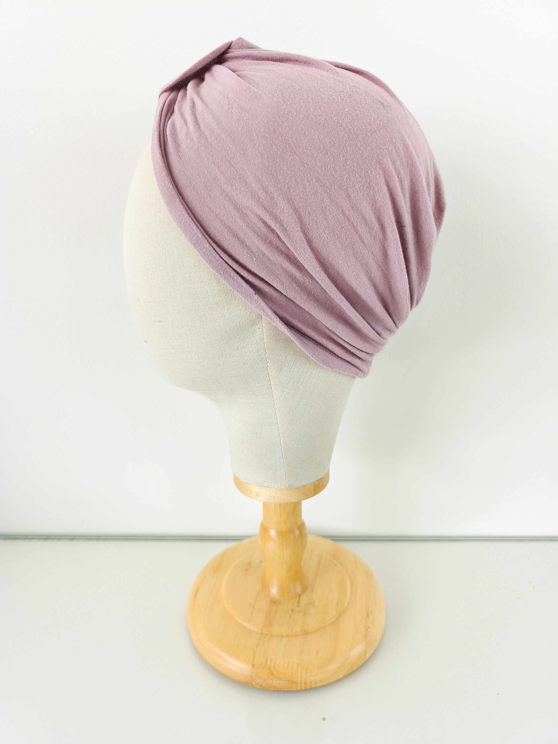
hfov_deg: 58.9
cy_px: 372
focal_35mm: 23
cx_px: 279
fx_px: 494
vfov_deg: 73.9
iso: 100
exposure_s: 1/60
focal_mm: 6.14
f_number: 1.65
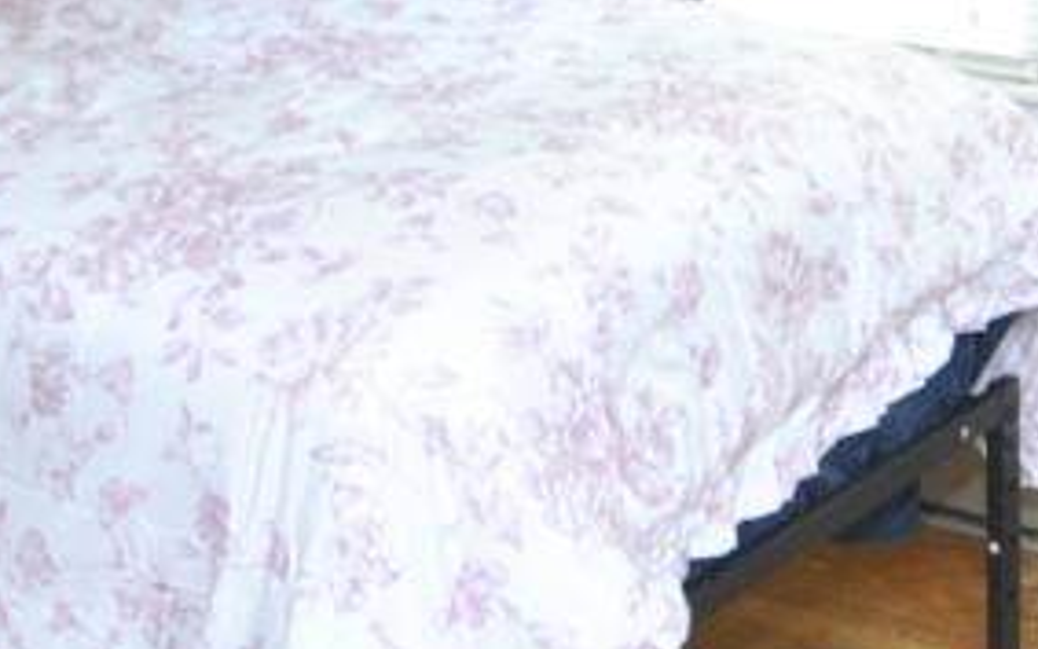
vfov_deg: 15.5
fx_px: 2292
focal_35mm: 81
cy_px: -158
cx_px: 708
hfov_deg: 25.4
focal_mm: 10
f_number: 4
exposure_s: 1/30
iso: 360
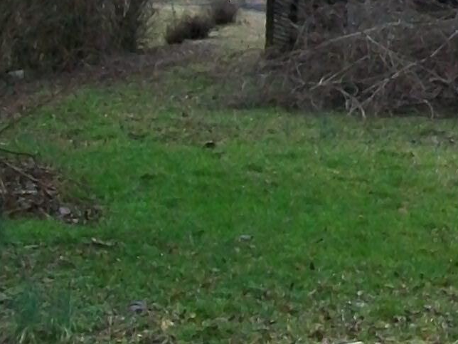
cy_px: -22
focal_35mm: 145
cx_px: 716
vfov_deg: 10.1
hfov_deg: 12.8
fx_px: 1918
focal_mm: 6
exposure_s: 1/125
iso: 160
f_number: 2.7
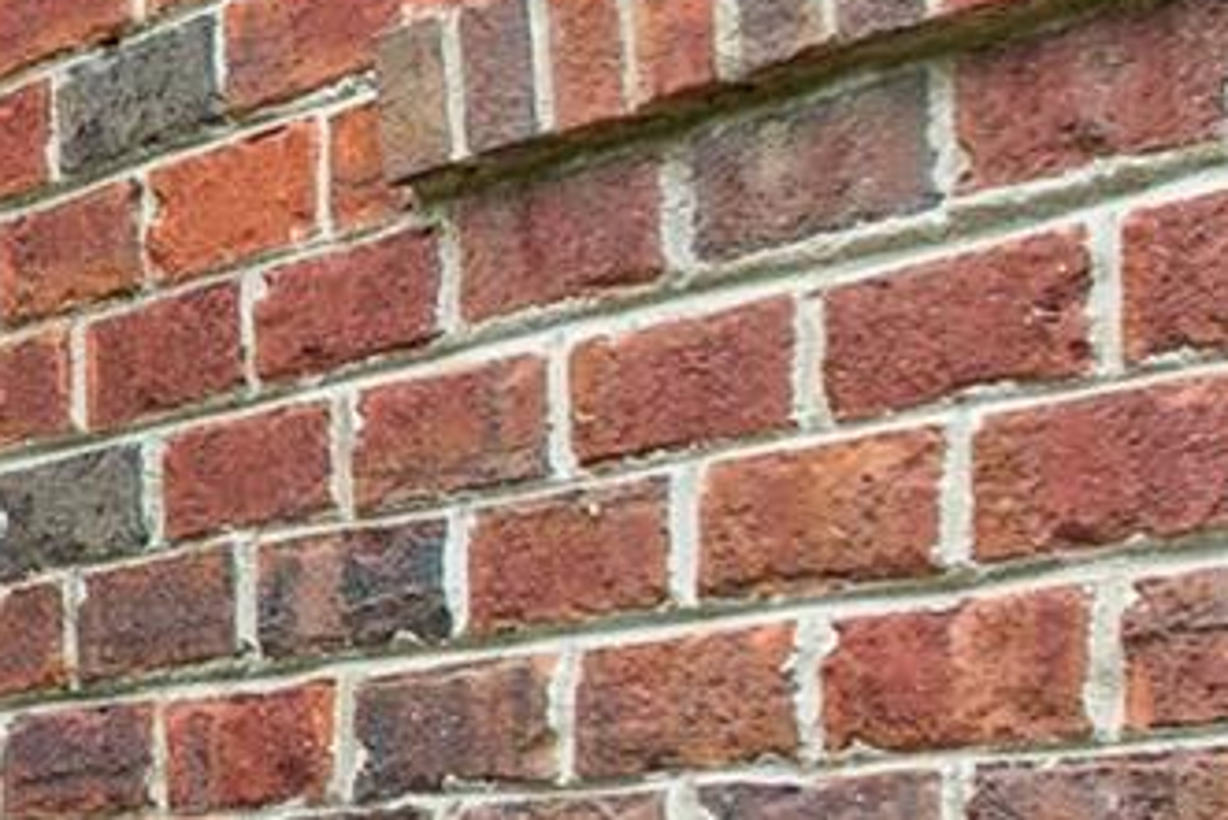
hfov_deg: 12.9
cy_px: 43
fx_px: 4641
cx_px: -1339
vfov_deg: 10.0
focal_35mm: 136
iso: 100
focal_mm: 8.4
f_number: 2.8
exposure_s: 1/20
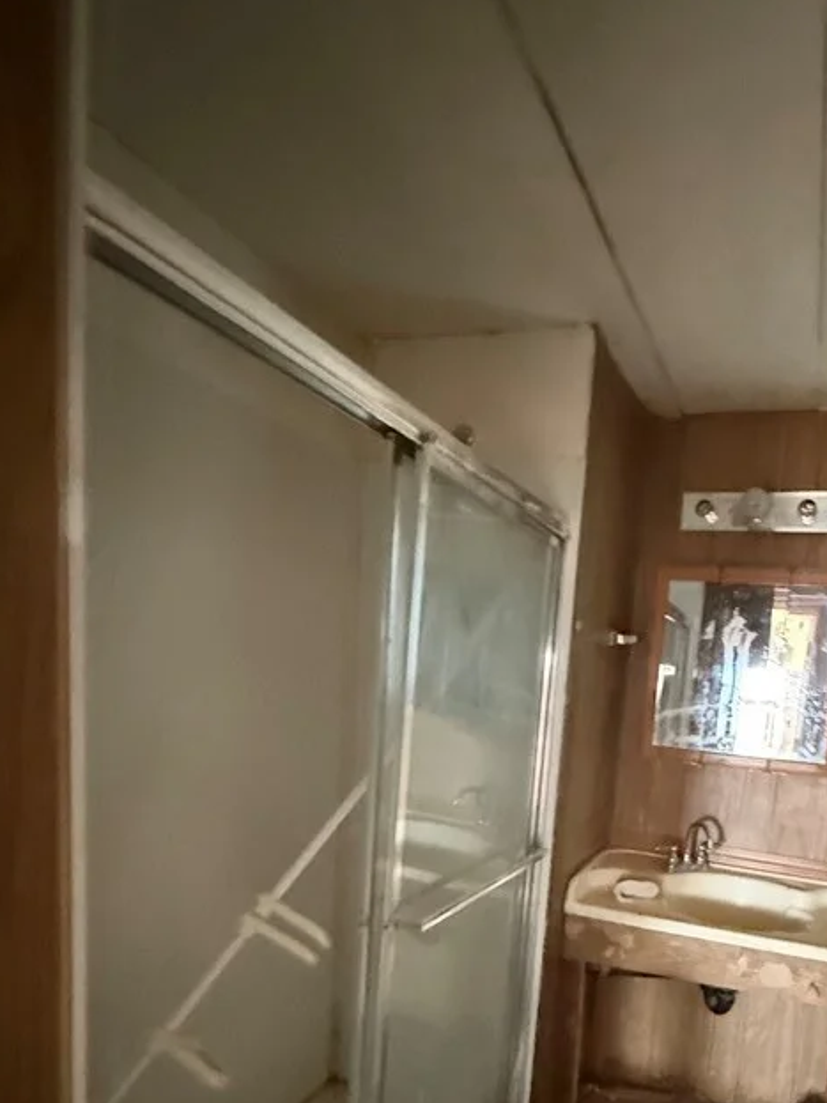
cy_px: 798
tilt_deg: -10.4
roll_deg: -5.2
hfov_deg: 57.6
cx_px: 549
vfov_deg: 70.0
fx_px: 733
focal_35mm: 23
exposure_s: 1/40
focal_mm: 2.22
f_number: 2.2
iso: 1600
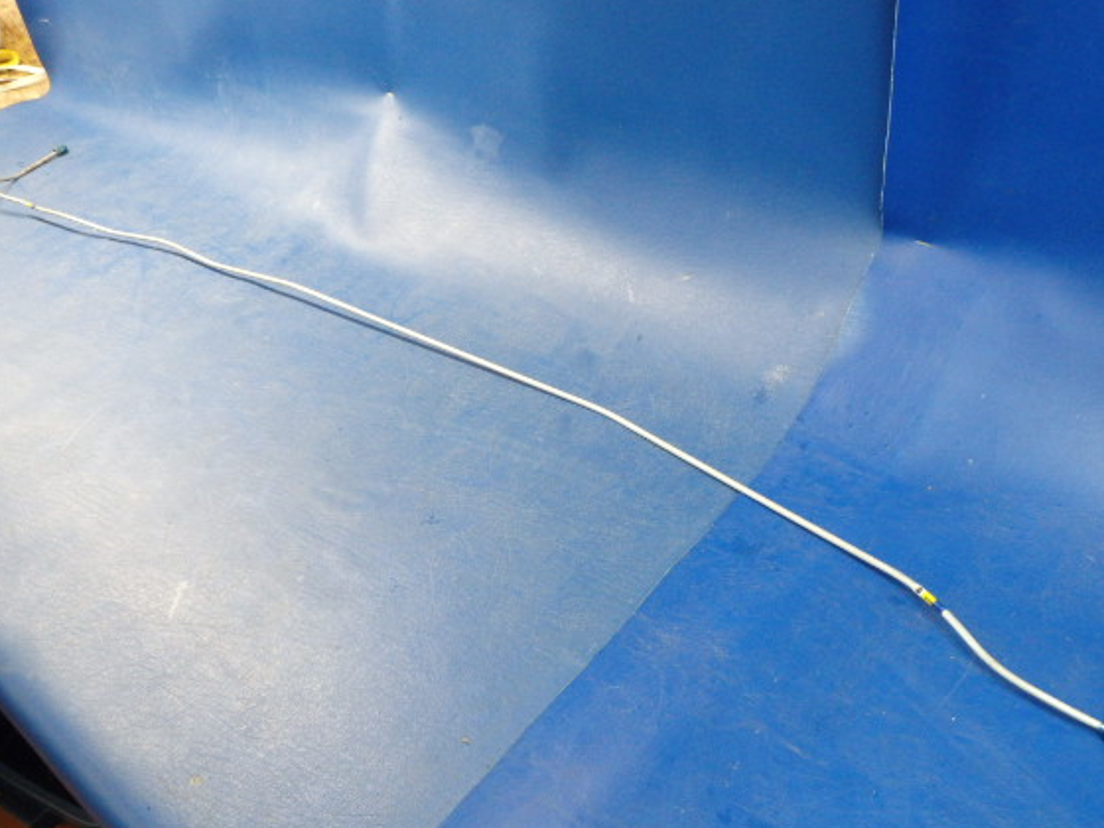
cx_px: 572
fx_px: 1021
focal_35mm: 32
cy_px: 444
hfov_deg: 56.8
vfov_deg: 44.1
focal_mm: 5
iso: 500
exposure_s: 1/30
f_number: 3.9
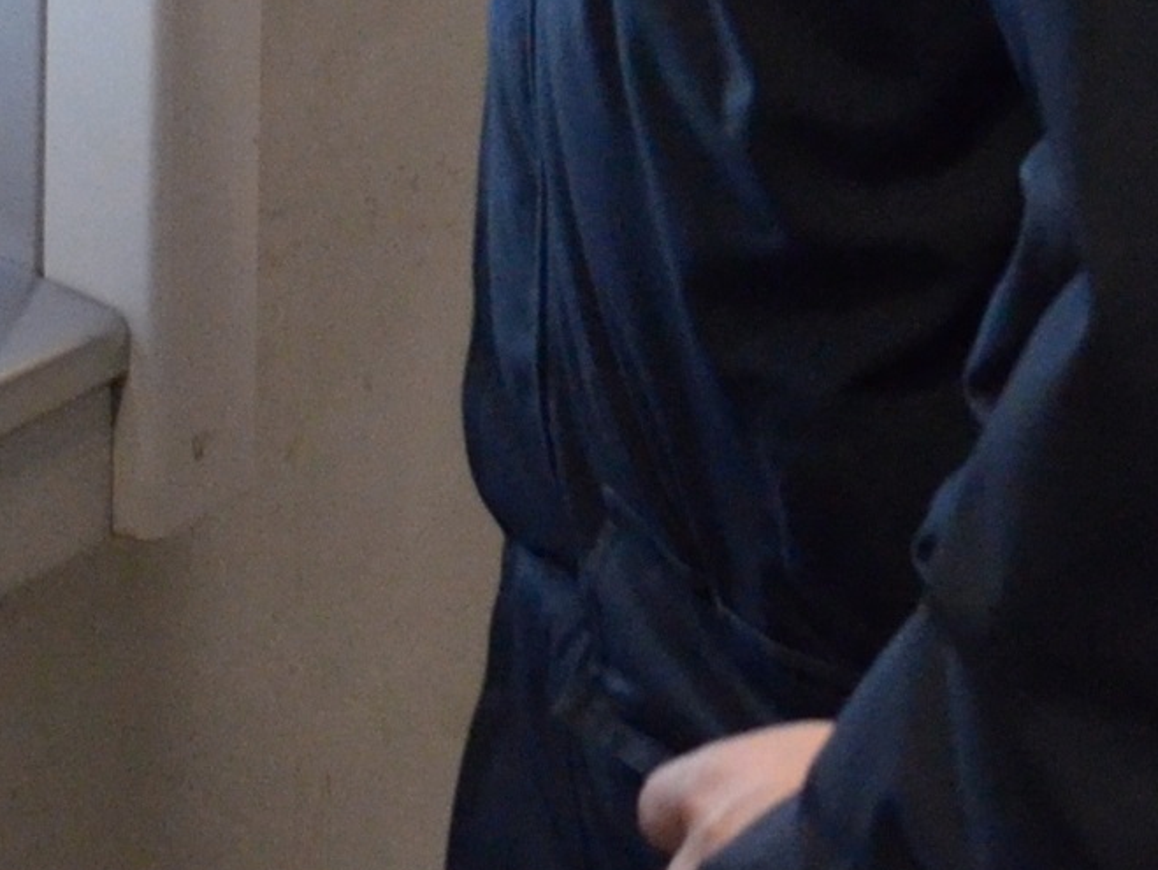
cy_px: -774
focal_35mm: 192
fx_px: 6428
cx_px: -122
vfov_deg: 7.5
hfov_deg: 10.2
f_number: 5
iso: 2000
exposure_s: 1/40
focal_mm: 21
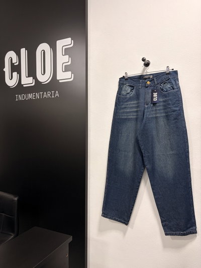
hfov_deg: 53.1
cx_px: 100
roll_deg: -0.5
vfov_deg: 67.3
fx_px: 201
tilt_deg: -0.9
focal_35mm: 26
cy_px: 134
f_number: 1.6
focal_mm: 5.96
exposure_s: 1/50
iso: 125
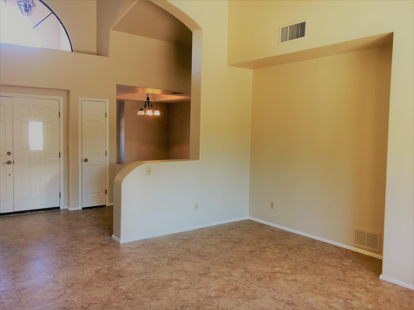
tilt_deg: -4.3
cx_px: 207
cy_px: 155
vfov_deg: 48.2
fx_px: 347
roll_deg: -1.3
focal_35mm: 29
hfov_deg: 61.7
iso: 40
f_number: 2.2
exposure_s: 1/30
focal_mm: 4.15
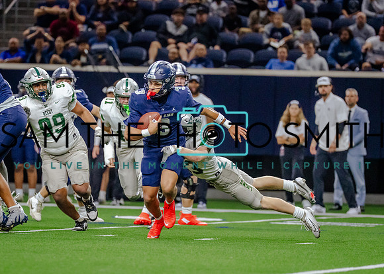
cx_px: 156
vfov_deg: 4.0
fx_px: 3946
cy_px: 141
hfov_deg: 5.6
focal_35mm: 362
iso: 3200
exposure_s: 1/1250
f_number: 2.8
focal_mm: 200
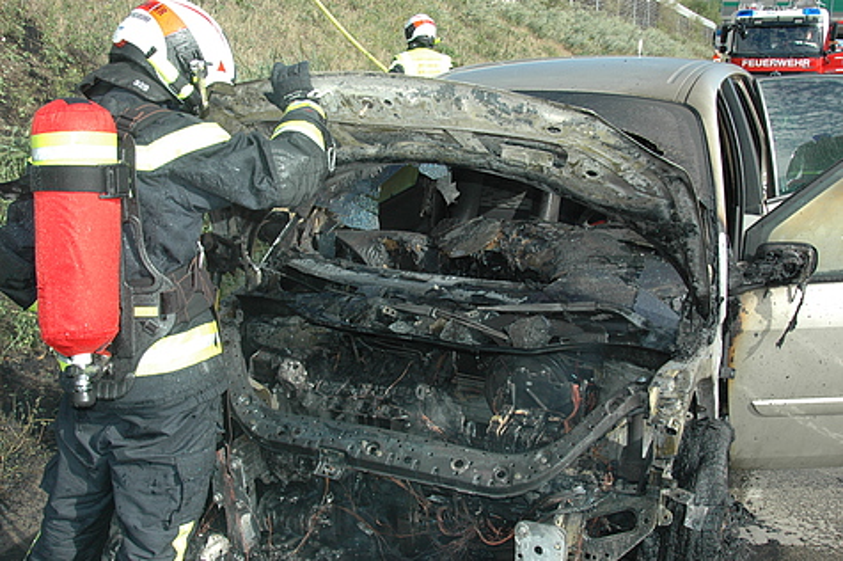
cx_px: 422
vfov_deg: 36.8
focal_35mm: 36
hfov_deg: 53.2
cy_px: 280
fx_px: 842
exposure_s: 1/500
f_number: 8
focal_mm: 24
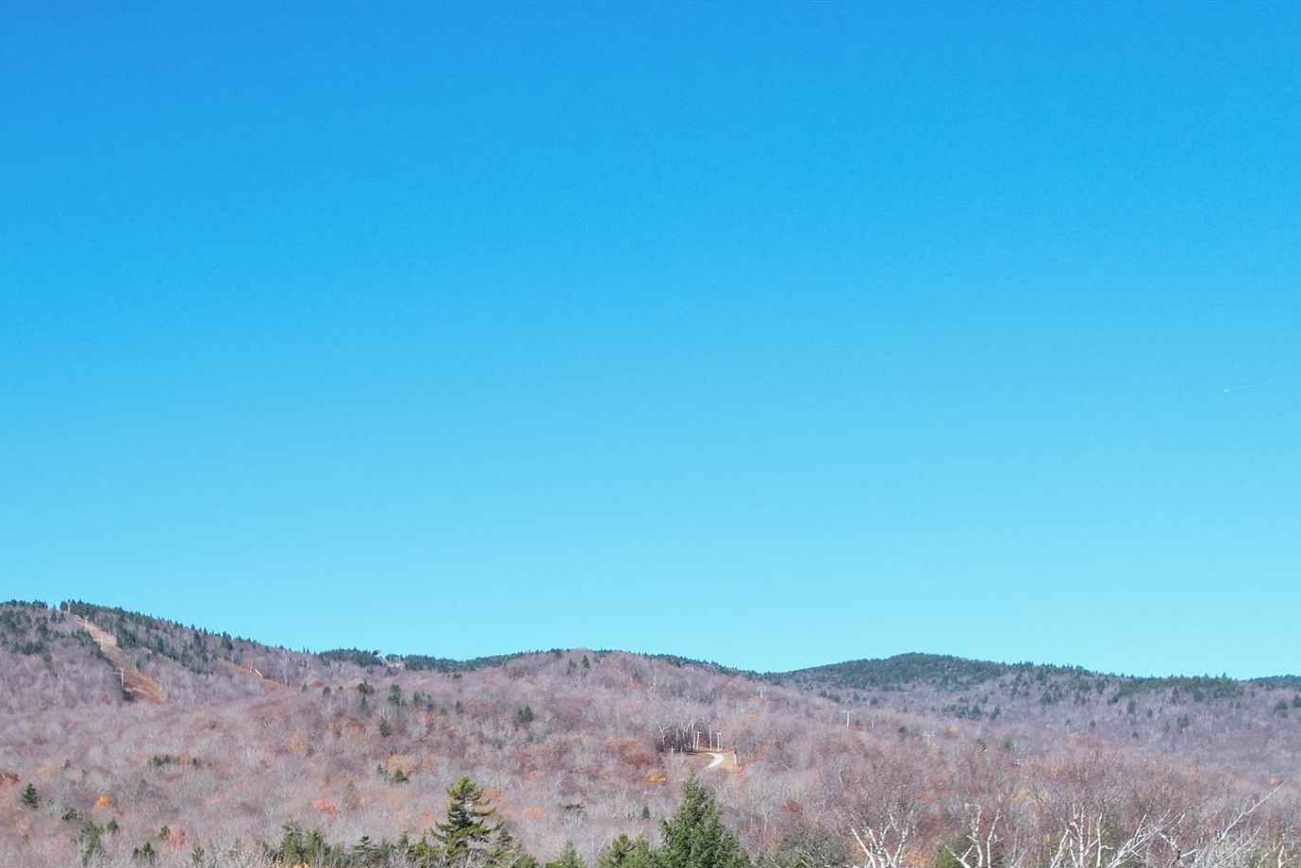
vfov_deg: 25.5
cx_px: 220
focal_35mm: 49
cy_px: 963
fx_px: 1771
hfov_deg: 38.5
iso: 120
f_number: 2.8
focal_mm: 8.38
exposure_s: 1/1250
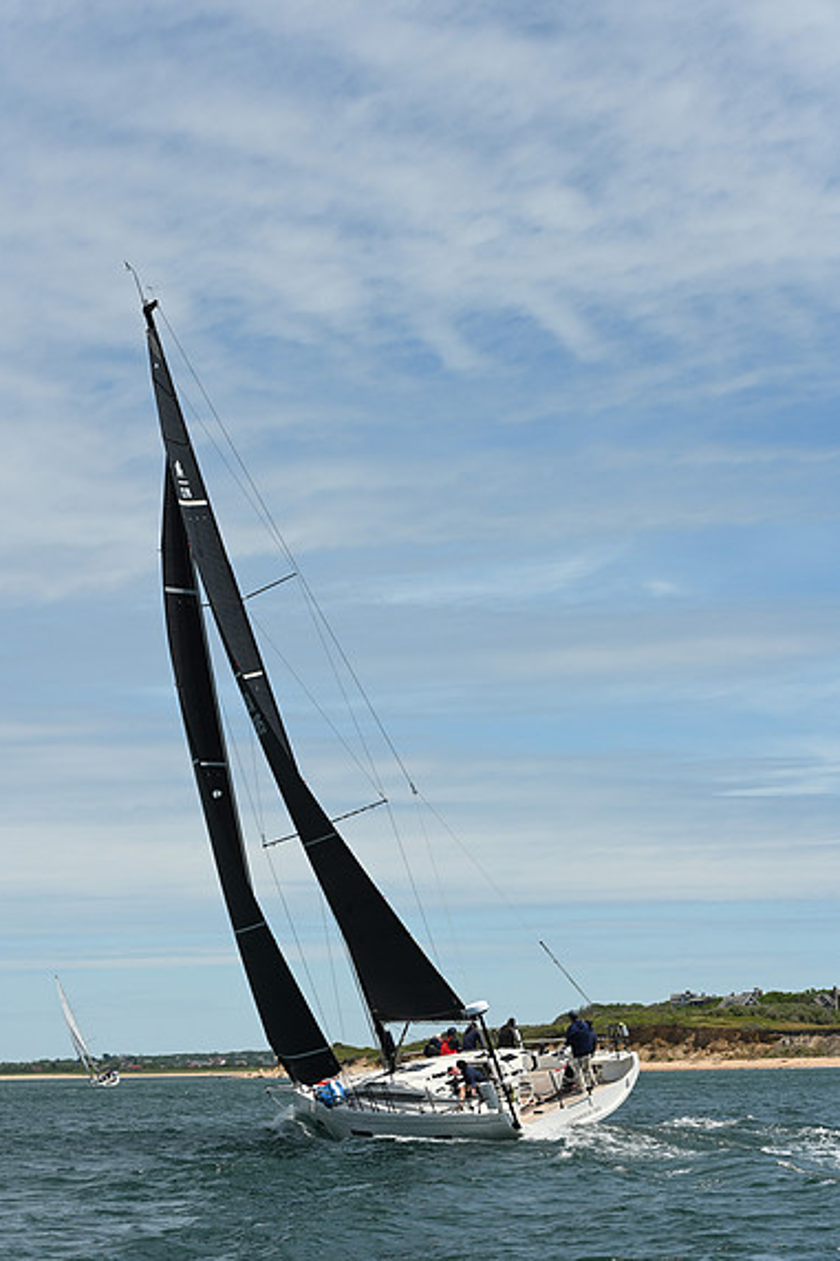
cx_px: 416
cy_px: 635
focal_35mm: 71
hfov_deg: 19.2
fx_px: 2486
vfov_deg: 28.5
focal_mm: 70
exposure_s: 1/1000
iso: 320
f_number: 9
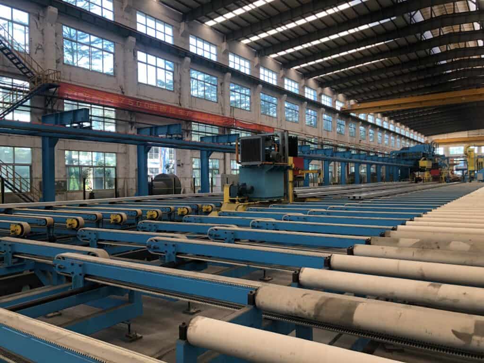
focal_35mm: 29
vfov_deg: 48.2
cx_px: 242
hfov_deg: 61.7
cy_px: 182
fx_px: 405
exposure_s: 1/100
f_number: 1.8
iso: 64
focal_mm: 3.99
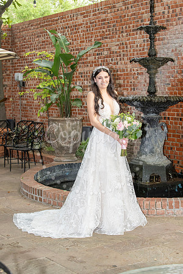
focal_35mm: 70
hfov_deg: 19.5
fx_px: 534
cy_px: 137
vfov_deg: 28.8
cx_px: 92
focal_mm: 70
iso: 1250
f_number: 7.1
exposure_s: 1/250
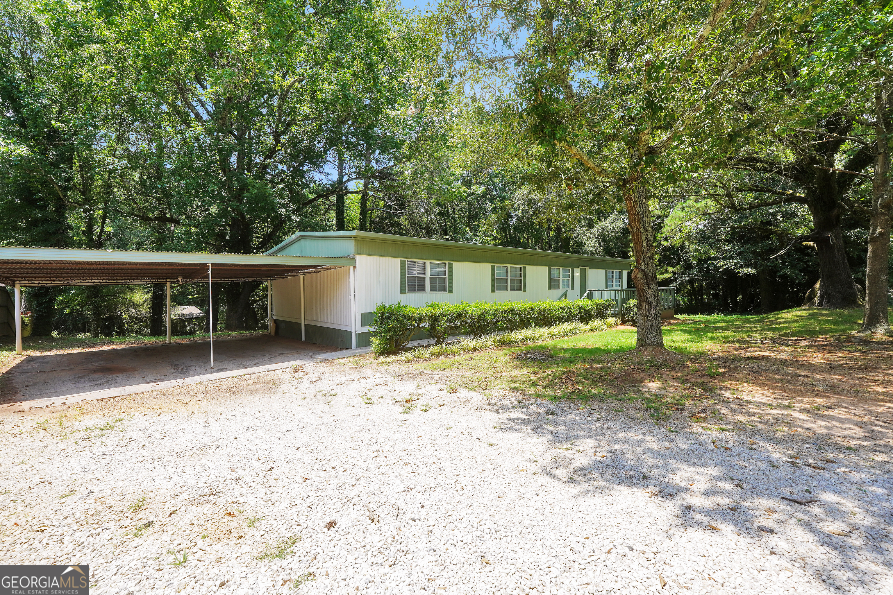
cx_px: 446
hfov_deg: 100.4
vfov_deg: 77.3
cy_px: 298
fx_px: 372
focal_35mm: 15
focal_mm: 10
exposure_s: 1/160
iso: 100
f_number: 6.3
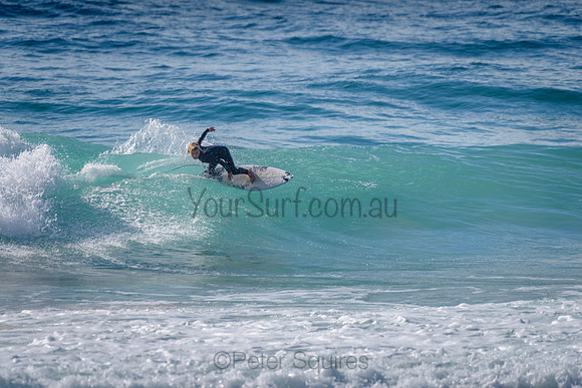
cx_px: 225
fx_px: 9915
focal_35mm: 613
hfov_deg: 3.4
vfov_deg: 2.2
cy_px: 150
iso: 110
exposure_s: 1/2000
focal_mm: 500
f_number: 5.6
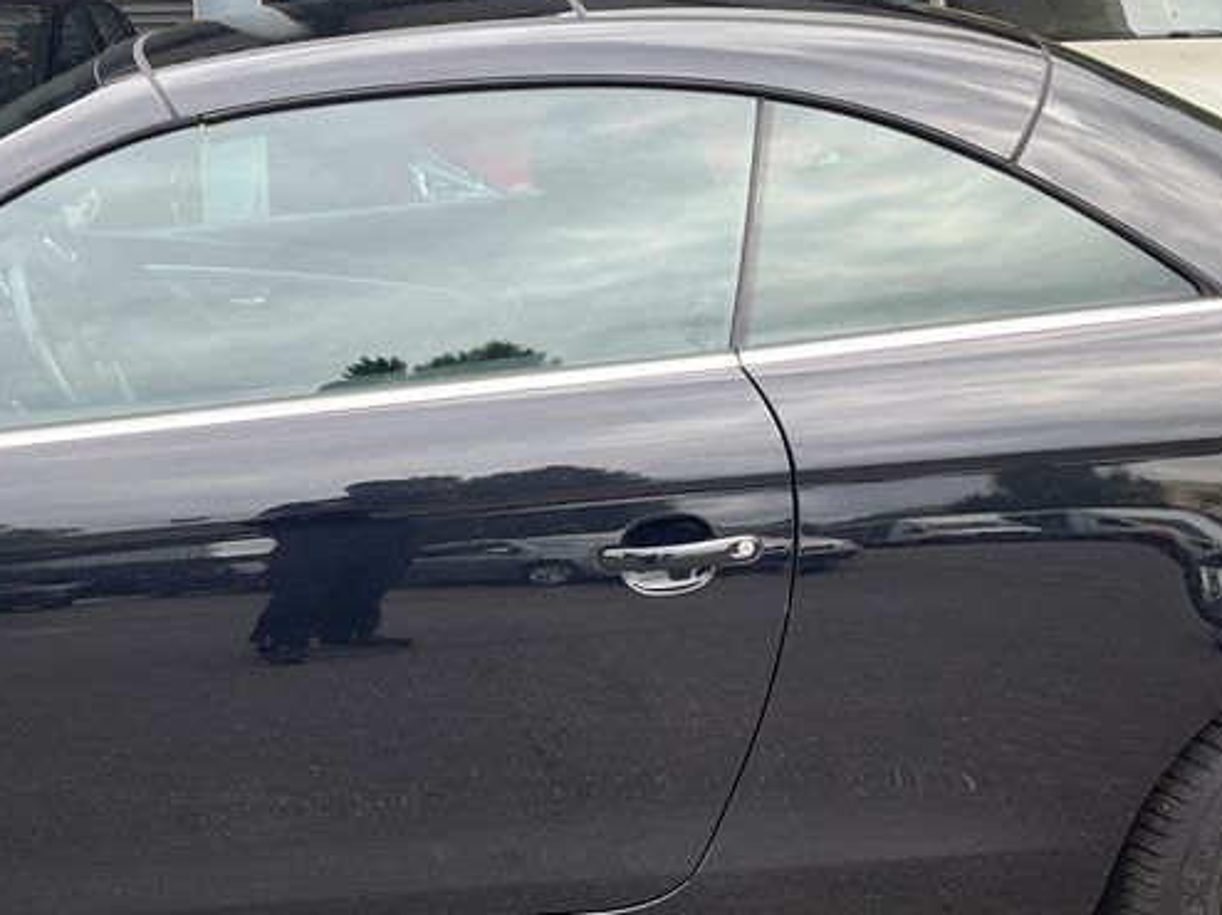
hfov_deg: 39.9
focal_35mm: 47
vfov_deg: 30.8
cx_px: 388
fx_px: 1658
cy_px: 490
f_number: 1.8
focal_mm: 3
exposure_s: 1/342
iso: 25
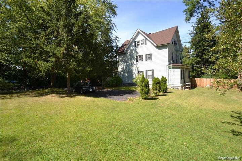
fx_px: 101
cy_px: 80
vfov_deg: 77.3
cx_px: 121
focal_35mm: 15
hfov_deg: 100.4
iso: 100
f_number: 6.3
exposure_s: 1/200
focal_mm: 10
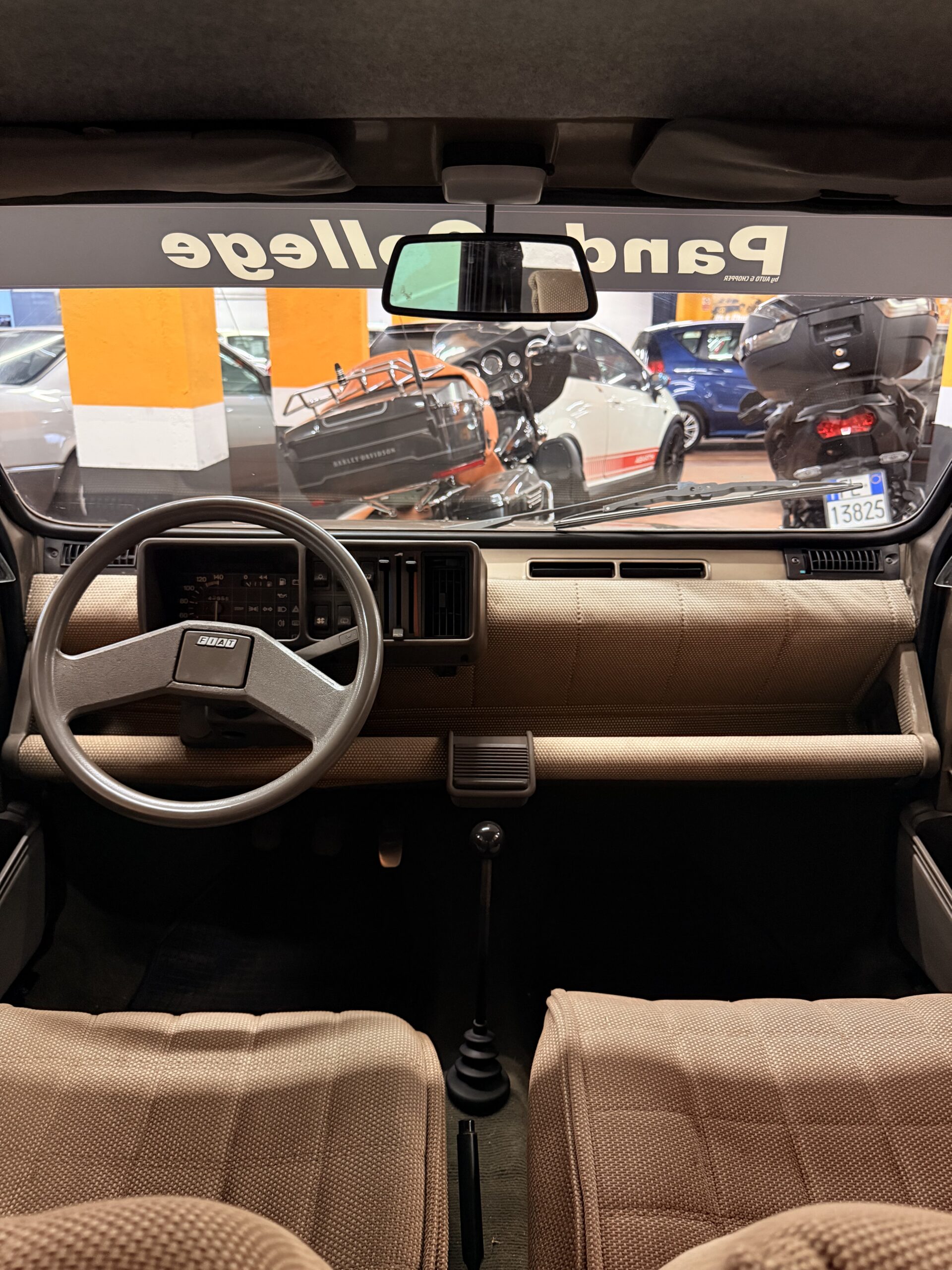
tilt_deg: -16.6
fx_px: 880
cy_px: 635
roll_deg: +0.0
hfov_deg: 56.8
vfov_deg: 71.6
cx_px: 476
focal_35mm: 24
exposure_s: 1/60
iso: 640
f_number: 1.78
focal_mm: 6.76
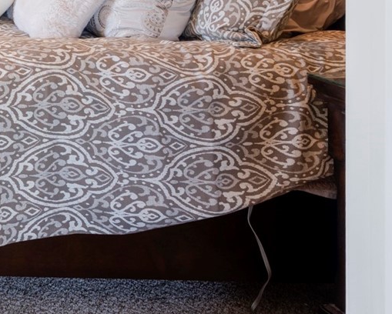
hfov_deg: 23.4
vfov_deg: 22.9
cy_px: -81
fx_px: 697
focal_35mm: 60
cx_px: -234
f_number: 9
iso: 200
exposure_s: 1/2.5
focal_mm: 16
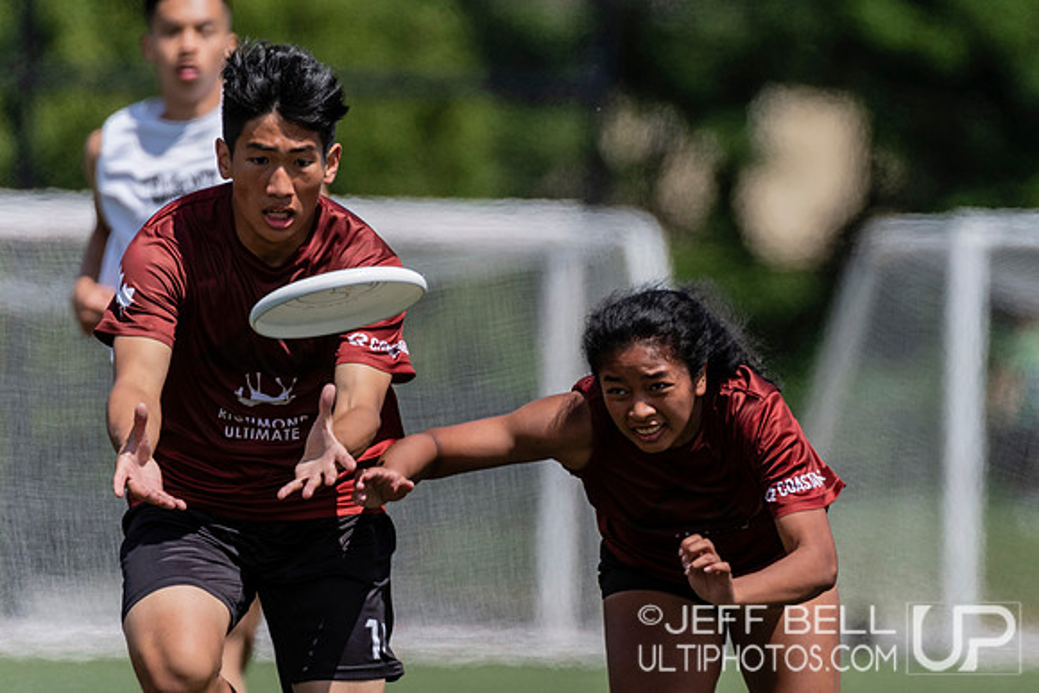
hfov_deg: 2.5
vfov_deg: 1.7
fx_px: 23532
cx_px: 706
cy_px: 434
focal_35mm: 815
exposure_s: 1/2000
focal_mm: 400
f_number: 4
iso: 200
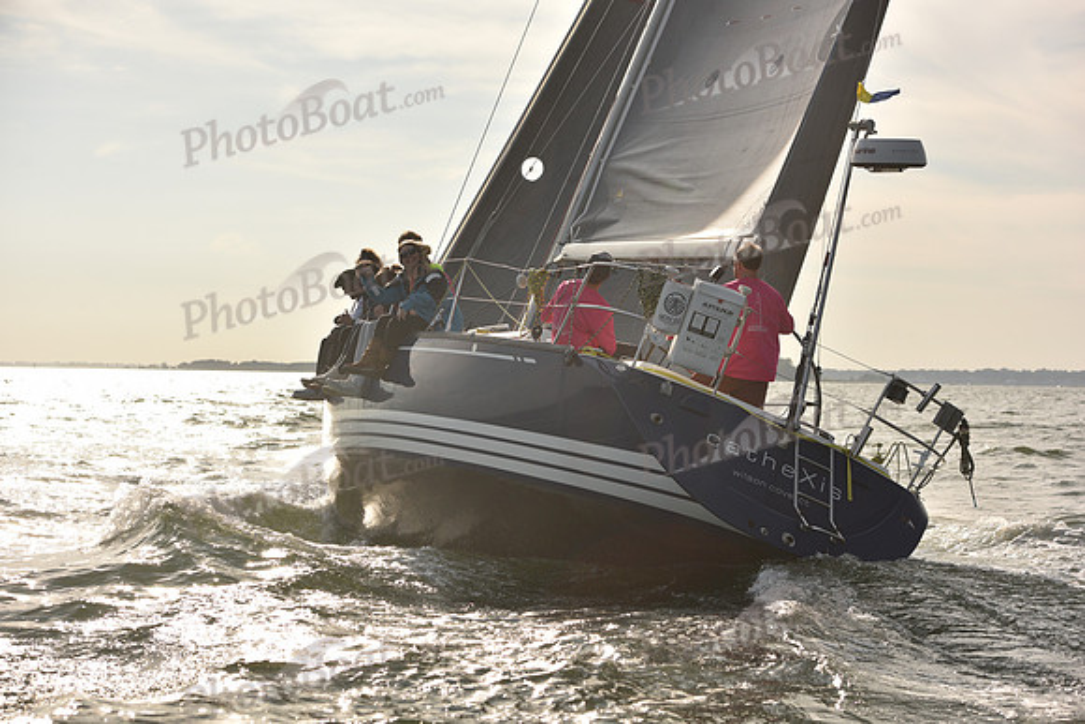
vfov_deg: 19.5
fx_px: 2110
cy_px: 362
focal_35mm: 70
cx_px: 542
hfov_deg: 28.8
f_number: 5.6
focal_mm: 70
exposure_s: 1/800
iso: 250
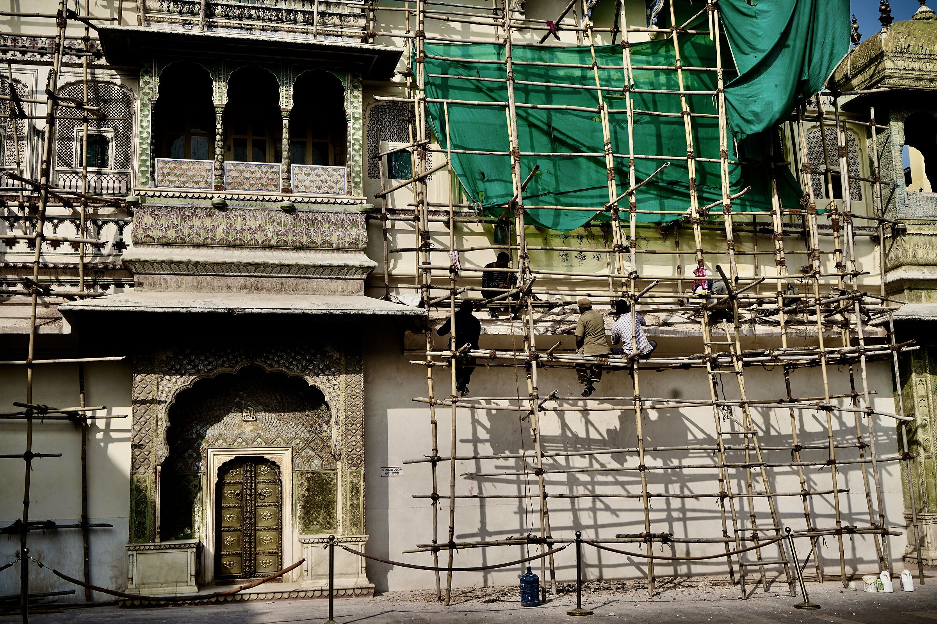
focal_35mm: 38
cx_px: 468
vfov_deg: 35.1
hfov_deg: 50.7
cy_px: 312
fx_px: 989
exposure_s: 1/500
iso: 100
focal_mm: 38
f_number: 7.1
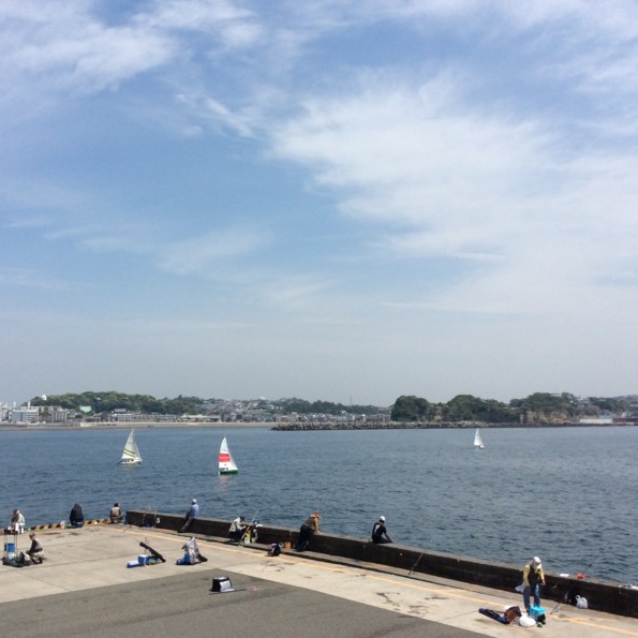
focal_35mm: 38
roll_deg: +2.5
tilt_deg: +4.6
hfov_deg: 43.8
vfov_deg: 43.9
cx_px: 285
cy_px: 320
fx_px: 792
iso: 32
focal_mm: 3.3
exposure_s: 1/2604
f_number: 2.4
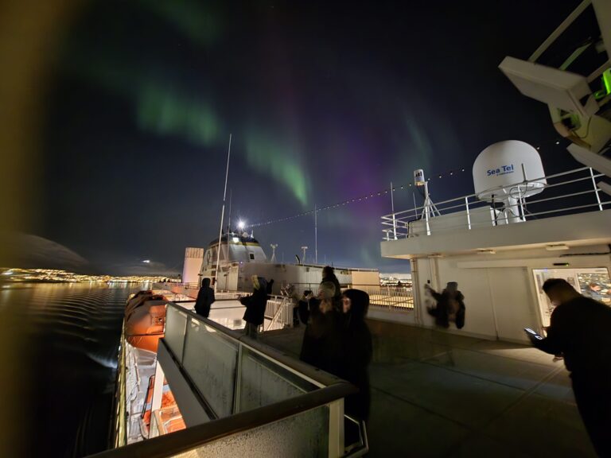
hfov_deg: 106.2
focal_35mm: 13
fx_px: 229
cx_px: 306
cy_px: 229
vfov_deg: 89.9
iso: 2500
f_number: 2.2
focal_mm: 2.2
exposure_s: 1/4
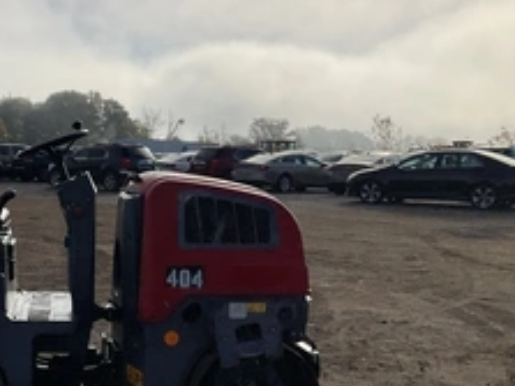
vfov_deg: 28.0
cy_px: 203
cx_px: 62
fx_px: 773
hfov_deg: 35.0
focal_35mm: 52
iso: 25
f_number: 1.8
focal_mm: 3
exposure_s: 1/4785
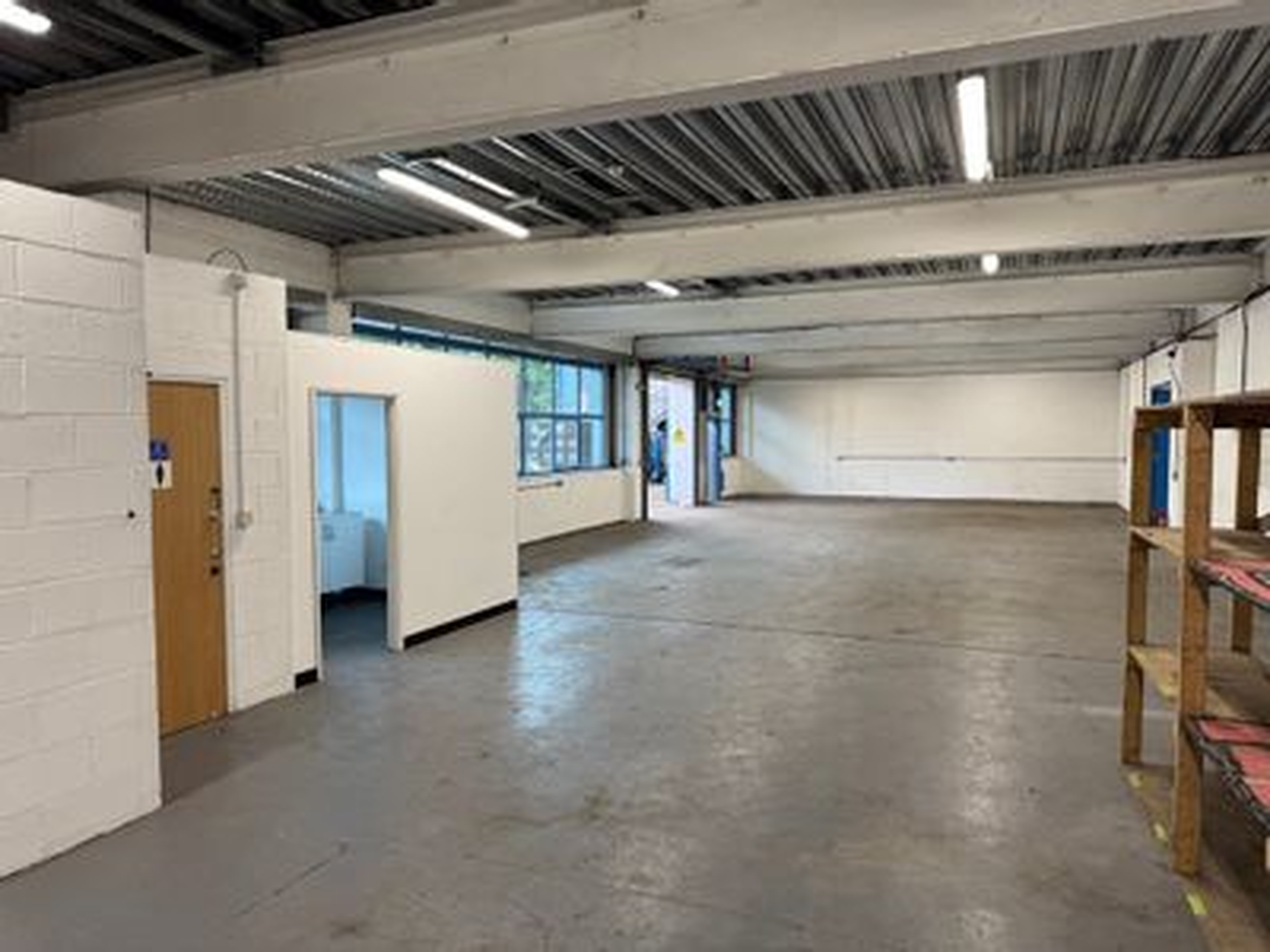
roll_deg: +0.5
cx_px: 635
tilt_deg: -2.8
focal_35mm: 24
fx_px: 881
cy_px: 476
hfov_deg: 71.6
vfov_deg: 56.8
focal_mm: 6.76
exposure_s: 1/100
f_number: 1.78
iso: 125
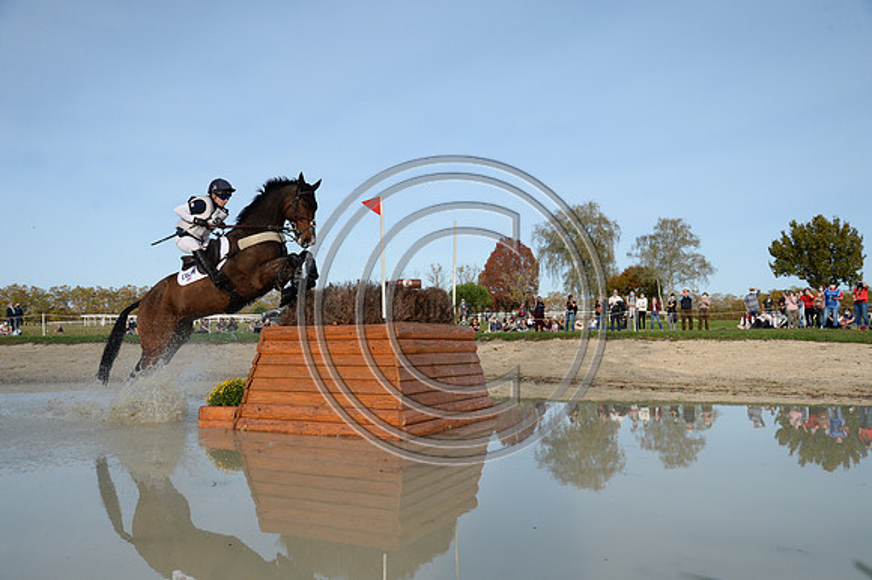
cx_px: 436
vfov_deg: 41.1
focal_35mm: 32
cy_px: 290
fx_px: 775
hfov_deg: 58.7
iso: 800
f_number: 6.3
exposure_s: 1/3200
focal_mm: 32
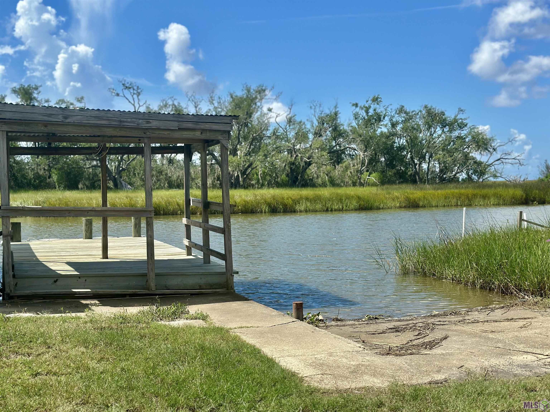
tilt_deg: -2.2
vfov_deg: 30.3
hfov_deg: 39.7
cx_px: 275
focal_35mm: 48
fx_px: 763
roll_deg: +0.2
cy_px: 206
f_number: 1.78
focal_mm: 6.86
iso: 100
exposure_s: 1/5882
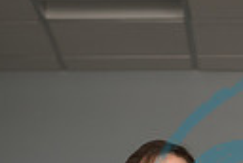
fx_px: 2138
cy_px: 327
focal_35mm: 316
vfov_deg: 4.3
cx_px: 327
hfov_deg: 6.4
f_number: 2.8
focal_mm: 70
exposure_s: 1/250
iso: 400
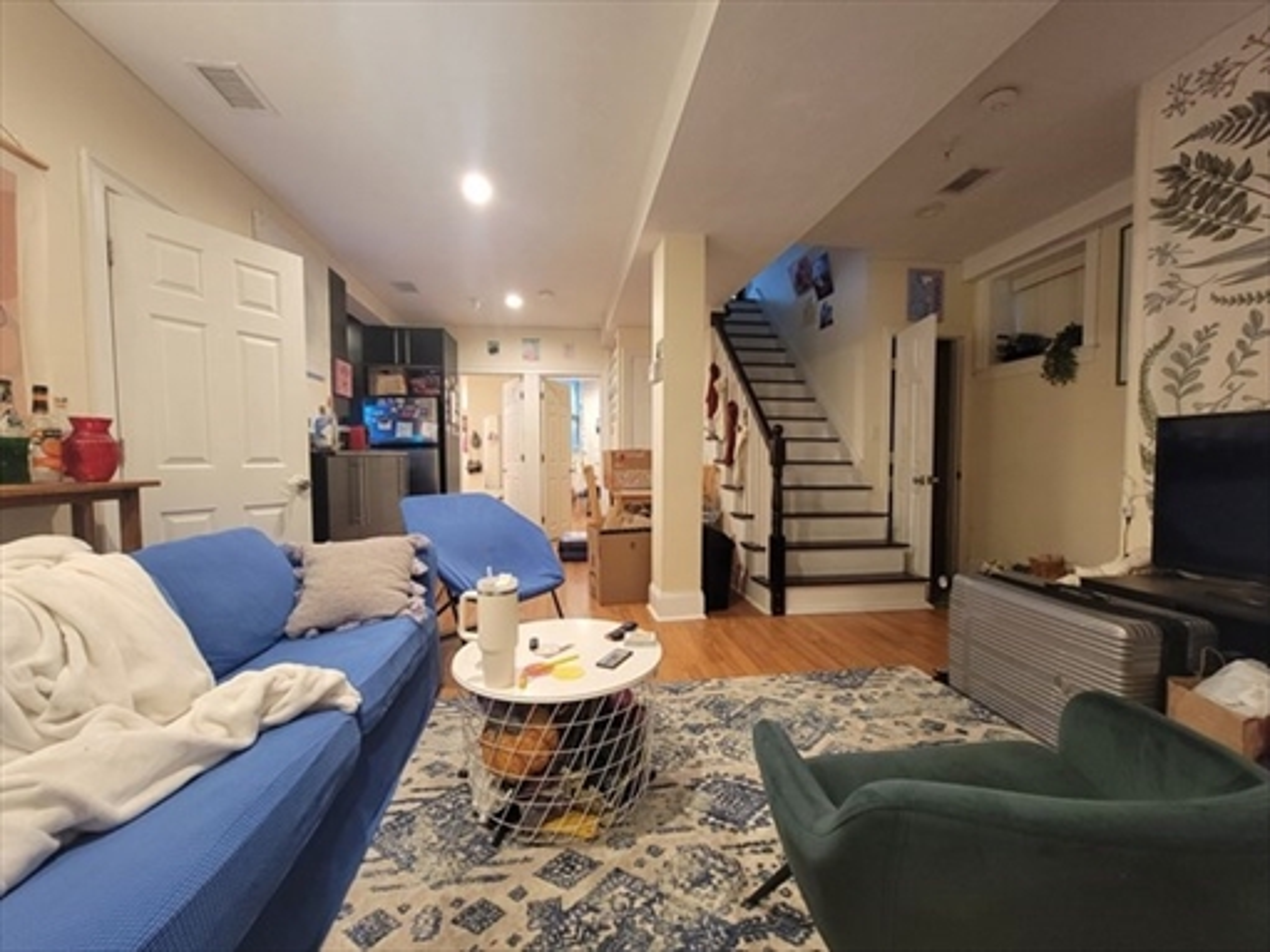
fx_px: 477
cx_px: 635
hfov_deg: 106.2
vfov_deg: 89.9
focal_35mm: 13
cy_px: 476
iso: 500
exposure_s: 1/30
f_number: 2.2
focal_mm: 2.2
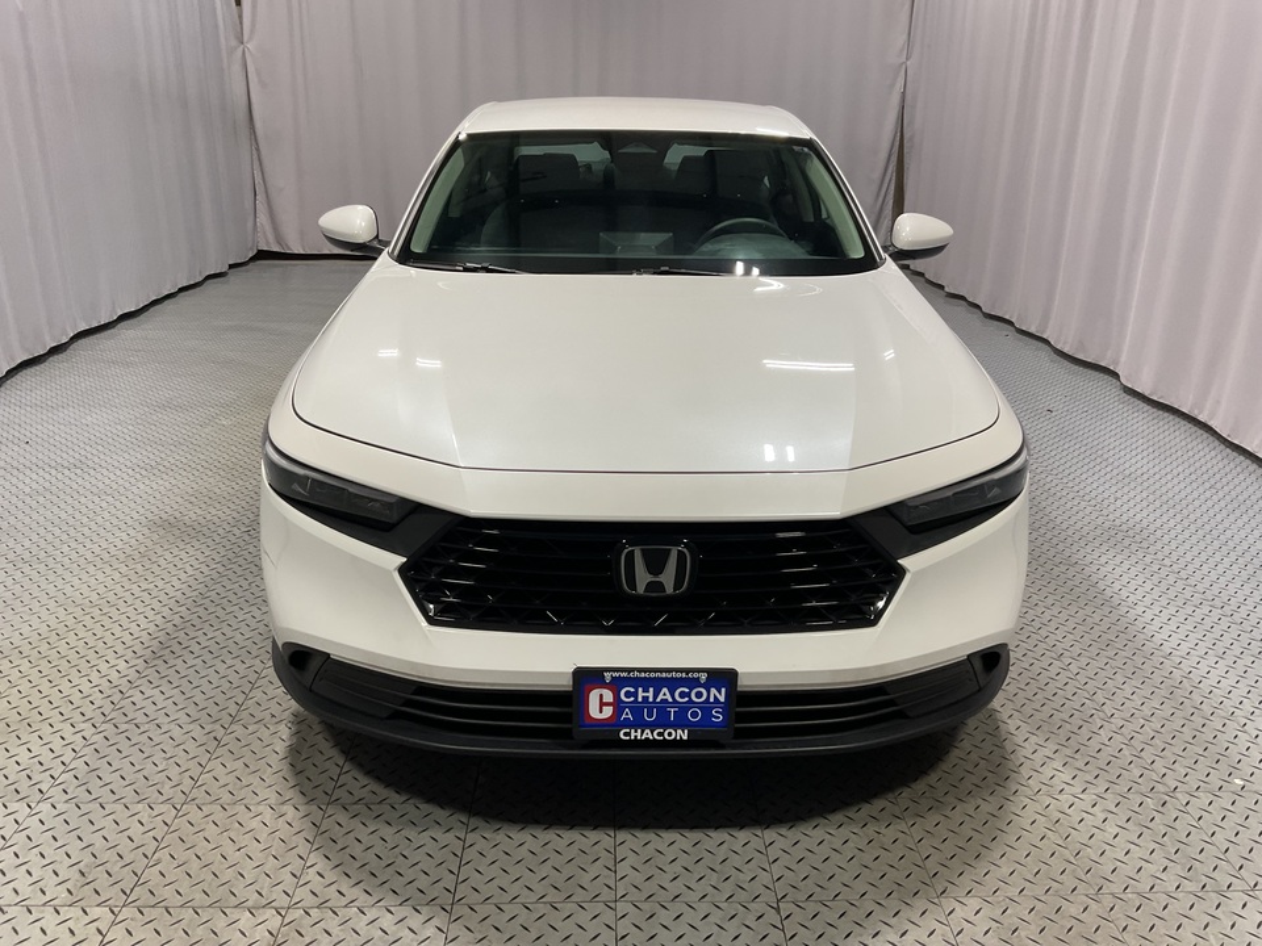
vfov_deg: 48.2
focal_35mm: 29
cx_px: 631
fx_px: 1057
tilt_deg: -19.2
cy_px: 473
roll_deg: -1.8
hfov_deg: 61.7
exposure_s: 1/120
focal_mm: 3
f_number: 1.8
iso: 50
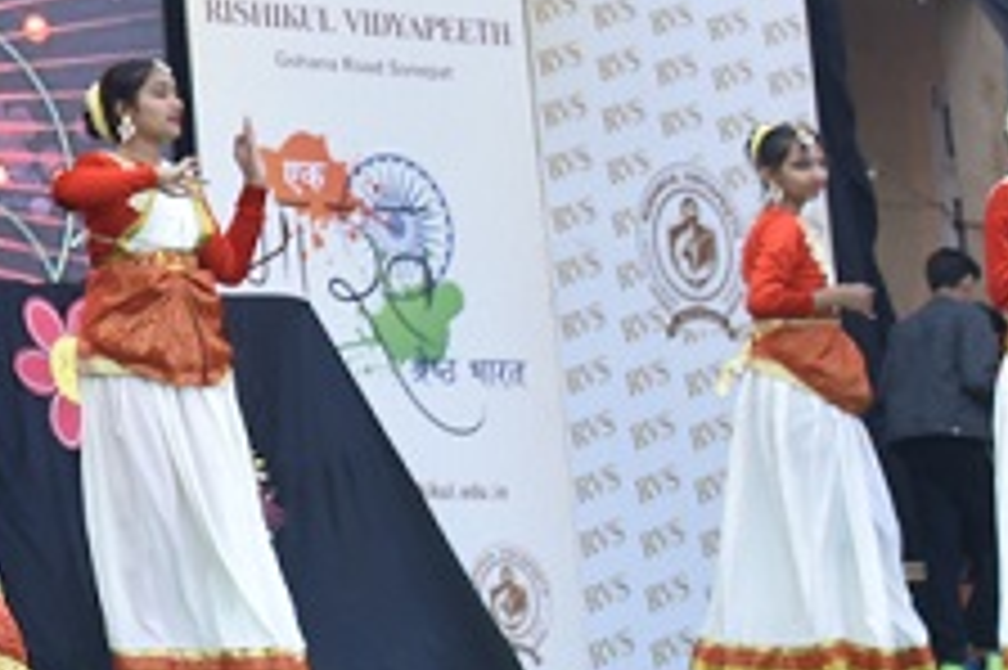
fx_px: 3693
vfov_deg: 10.1
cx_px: -736
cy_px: -272
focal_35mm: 132
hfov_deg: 14.0
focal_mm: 35
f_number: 5.6
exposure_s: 1/250
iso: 500
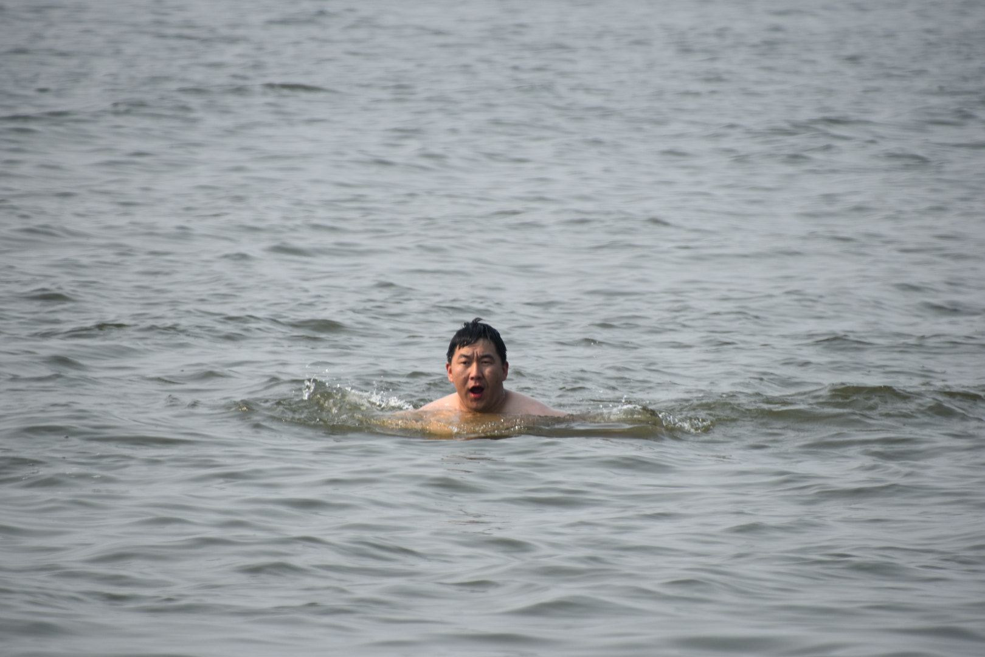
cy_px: 328
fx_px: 12312
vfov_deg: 3.1
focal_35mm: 450
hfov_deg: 4.6
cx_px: 492
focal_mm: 300
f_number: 7.1
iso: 200
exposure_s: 1/800
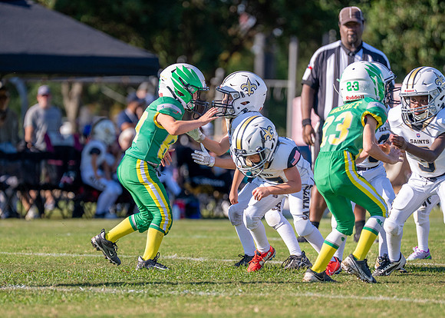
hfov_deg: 6.0
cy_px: 168
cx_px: 195
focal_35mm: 338
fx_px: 4268
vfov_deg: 4.3
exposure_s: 1/4000
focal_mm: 200
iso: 250
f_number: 2.8
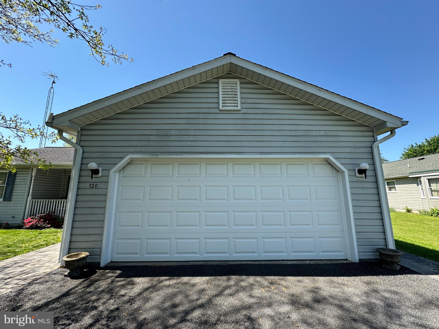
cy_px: 164
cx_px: 220
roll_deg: +0.6
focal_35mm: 14
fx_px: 178
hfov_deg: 102.1
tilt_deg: +9.9
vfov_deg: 85.7
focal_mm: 2.22
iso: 40
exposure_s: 1/509
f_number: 2.2
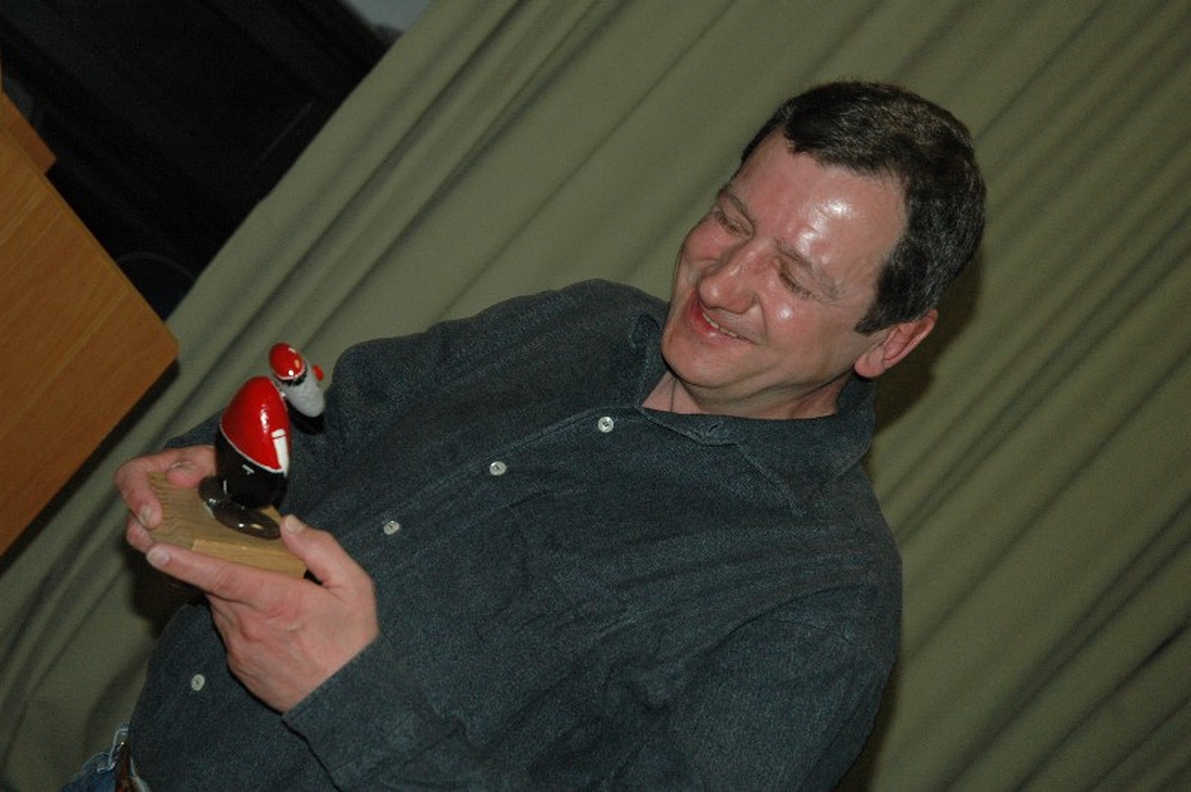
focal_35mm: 82
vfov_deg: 16.5
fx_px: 2727
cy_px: 396
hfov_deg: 24.6
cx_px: 596
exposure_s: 1/60
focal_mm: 55
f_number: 4.5
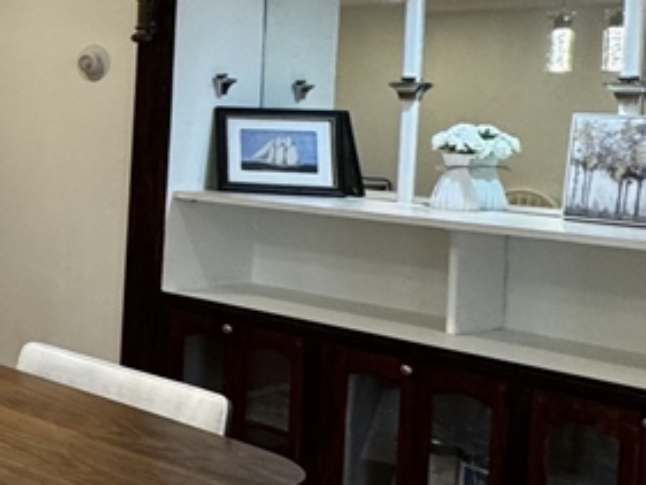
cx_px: -331
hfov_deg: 26.6
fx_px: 952
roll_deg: -2.5
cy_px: 117
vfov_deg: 28.1
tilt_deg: -2.1
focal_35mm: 51
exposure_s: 1/120
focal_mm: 2.22
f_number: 2.2
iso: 250
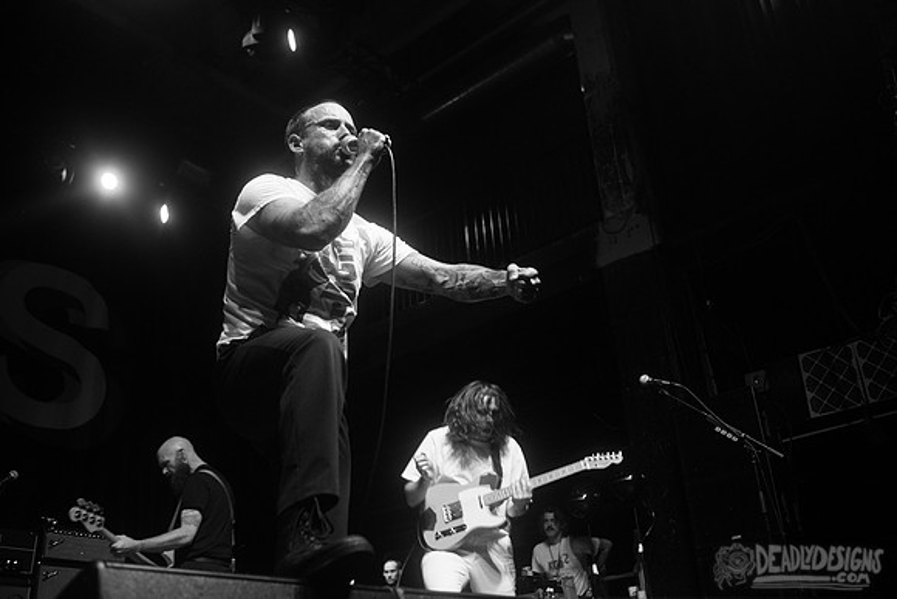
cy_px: 300
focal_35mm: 35
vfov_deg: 37.9
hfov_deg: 54.4
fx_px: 872
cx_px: 448
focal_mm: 35
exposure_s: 1/125
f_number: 3.2
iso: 1600
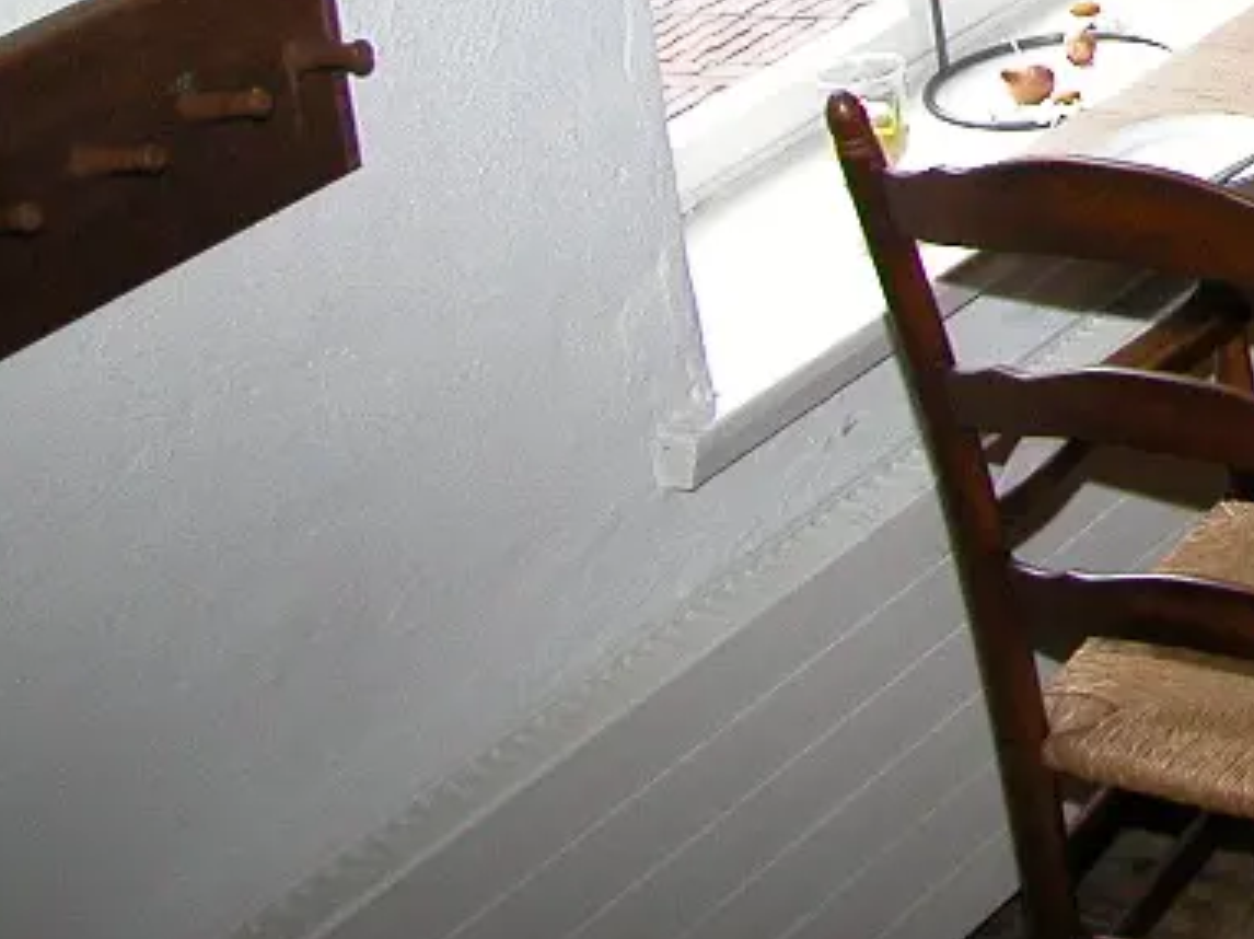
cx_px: 2091
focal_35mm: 114
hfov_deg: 15.4
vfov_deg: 12.3
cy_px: -496
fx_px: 4127
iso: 200
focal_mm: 8.9
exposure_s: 1/174
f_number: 3.2
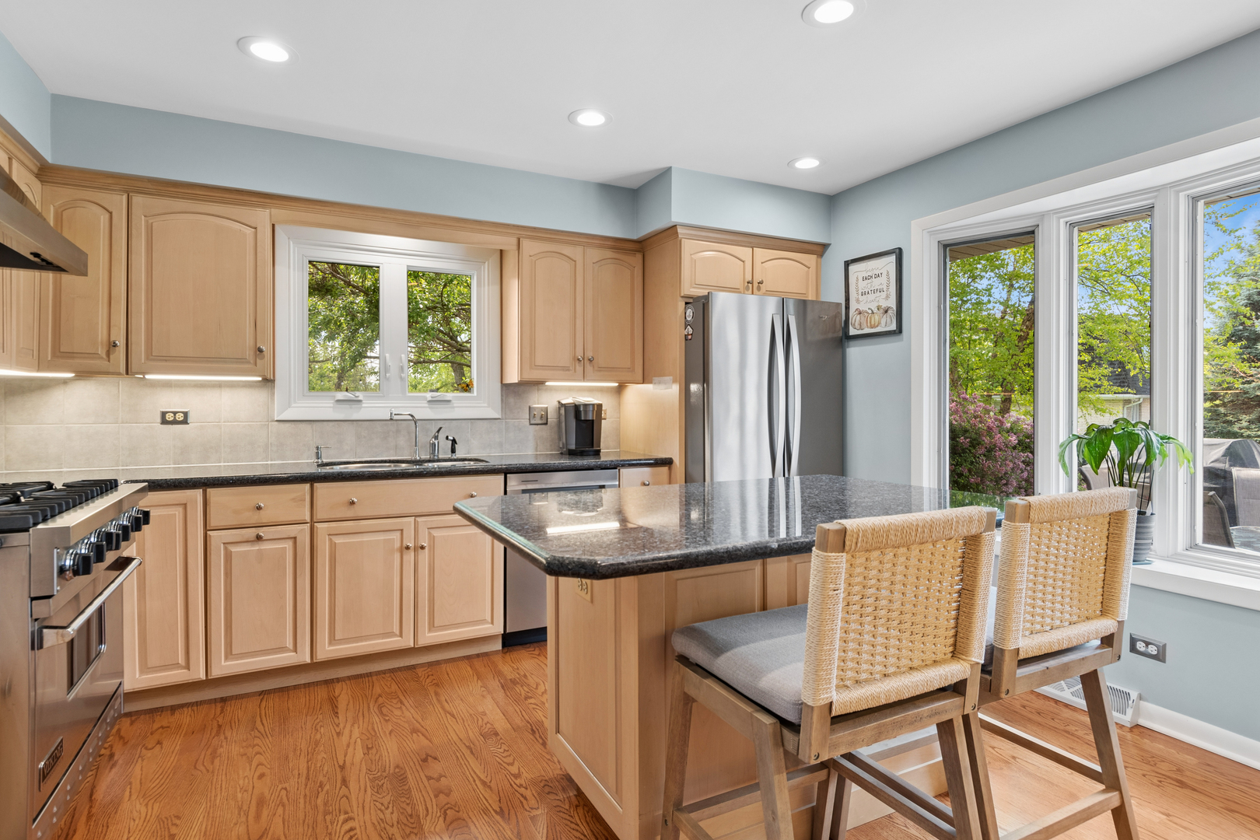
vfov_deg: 67.4
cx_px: 630
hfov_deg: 90.0
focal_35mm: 18
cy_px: 420
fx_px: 630
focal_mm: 12
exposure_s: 1/15
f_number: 8
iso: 250
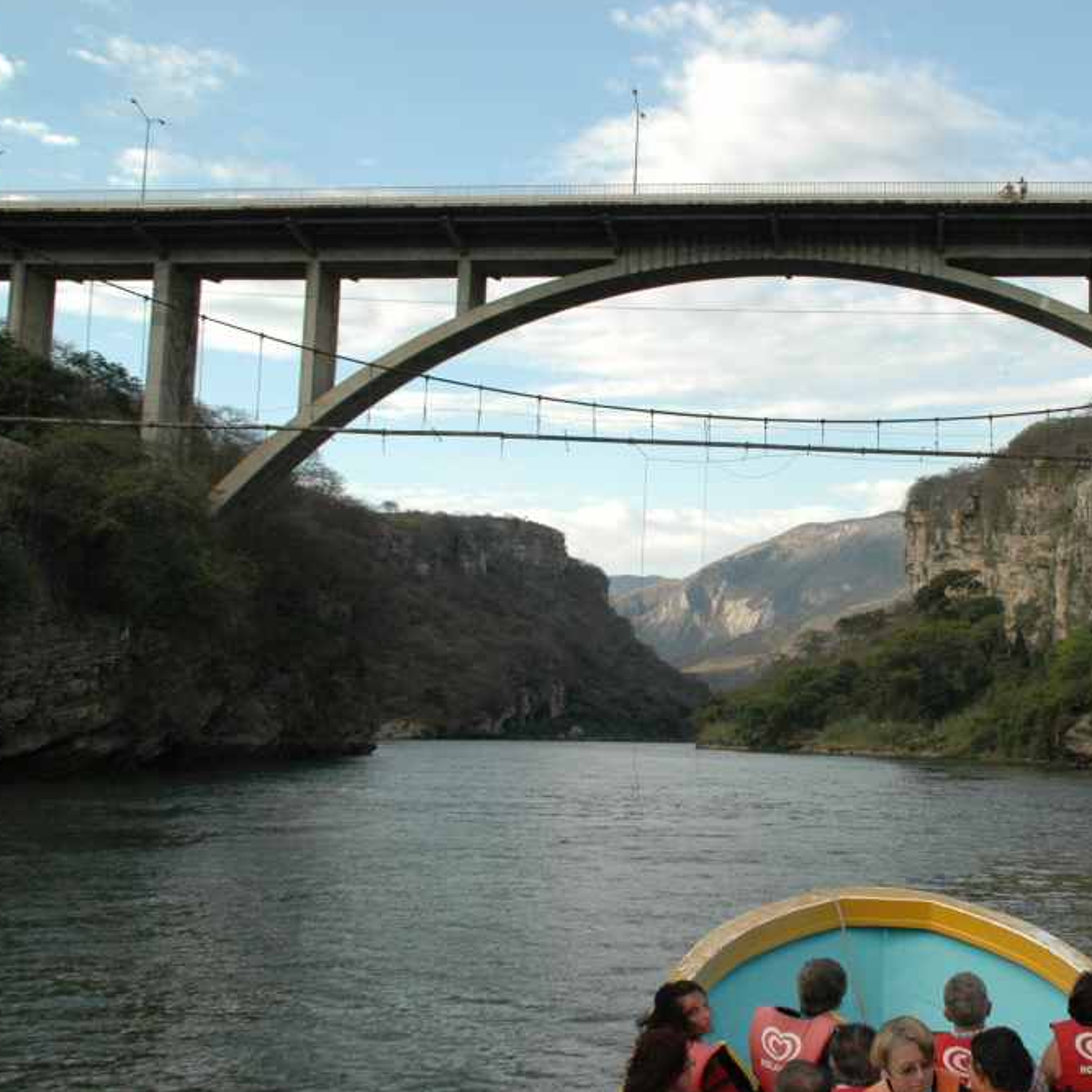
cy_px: 542
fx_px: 1535
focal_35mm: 43
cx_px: 814
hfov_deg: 38.2
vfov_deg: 39.2
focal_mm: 22
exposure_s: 1/250
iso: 400
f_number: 8
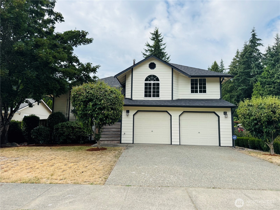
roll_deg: -1.3
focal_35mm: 24
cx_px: 140
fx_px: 194
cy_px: 105
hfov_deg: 71.6
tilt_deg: +6.8
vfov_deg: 56.8
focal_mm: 6.76
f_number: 1.78
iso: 80
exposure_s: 1/2415
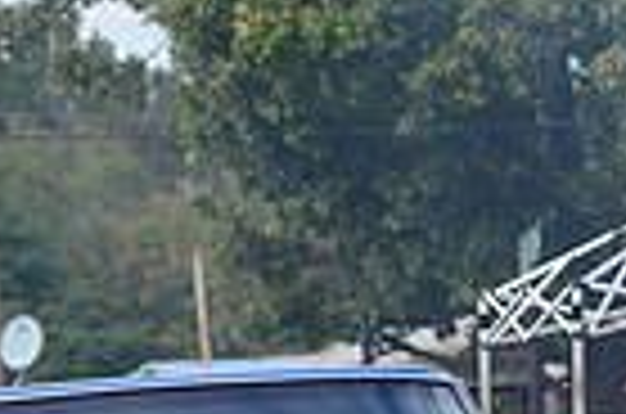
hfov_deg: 3.4
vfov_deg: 2.2
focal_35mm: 615
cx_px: 581
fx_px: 10670
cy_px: 675
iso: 1000
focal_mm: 98
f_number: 7.1
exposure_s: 1/800
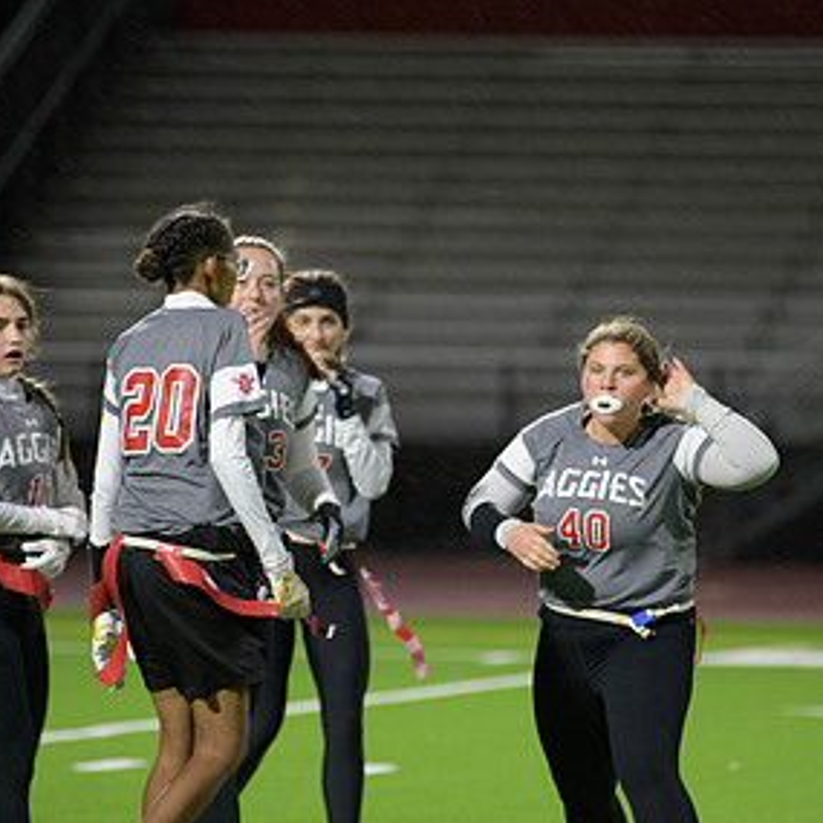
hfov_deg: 5.1
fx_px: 9307
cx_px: 476
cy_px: 391
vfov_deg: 5.1
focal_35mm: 346
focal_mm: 200
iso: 1250
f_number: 2.8
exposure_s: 1/200
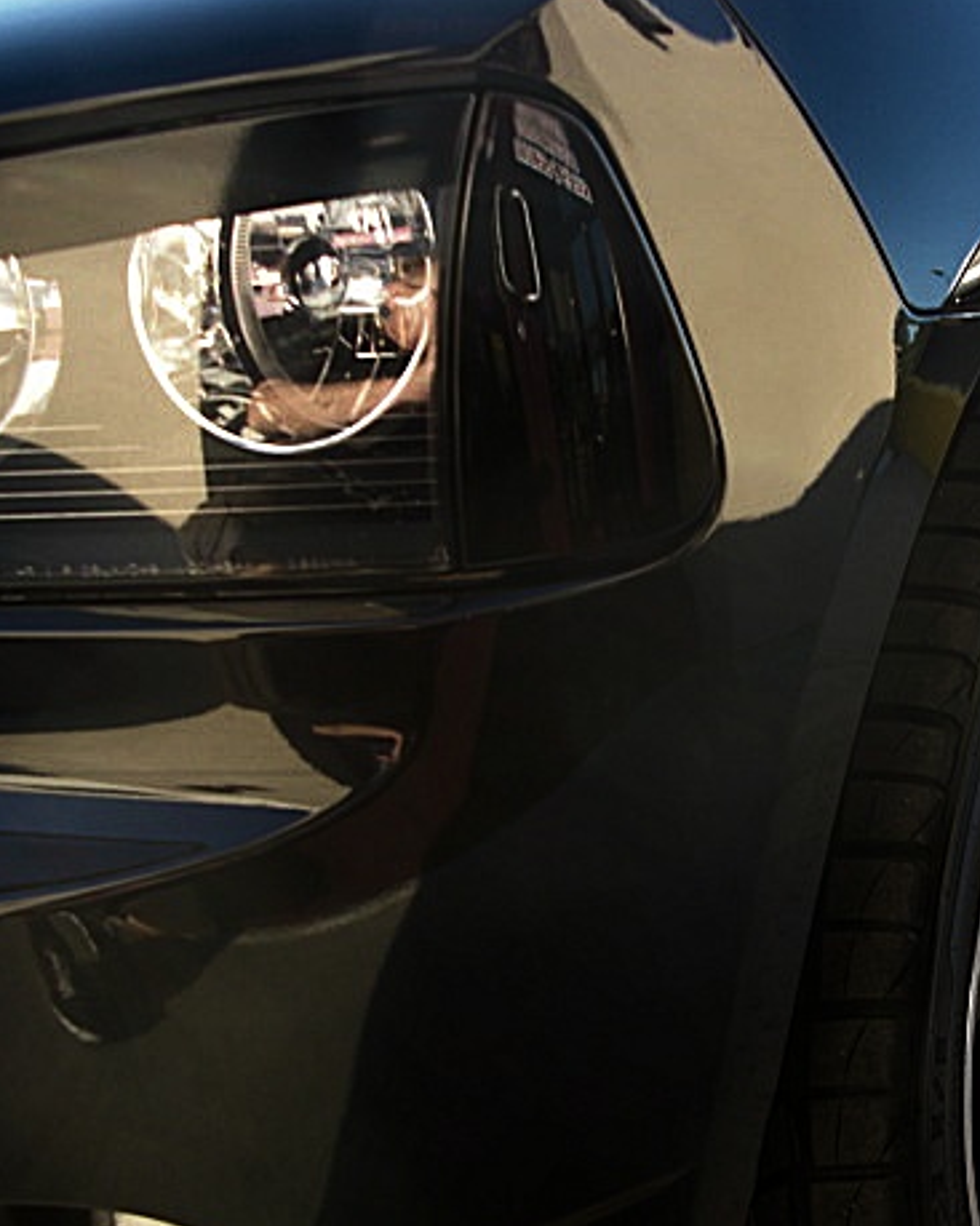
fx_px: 1777
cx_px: 780
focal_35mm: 49
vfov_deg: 38.1
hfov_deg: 30.1
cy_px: 606
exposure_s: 1/80
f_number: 2.8
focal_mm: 6.3
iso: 50
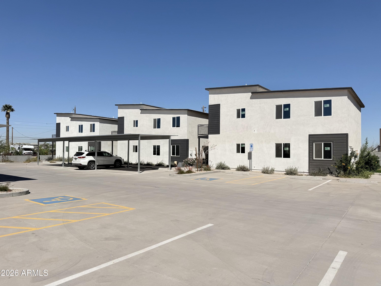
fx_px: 264
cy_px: 143
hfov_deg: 71.6
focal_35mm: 24
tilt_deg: +1.0
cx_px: 190
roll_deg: -0.1
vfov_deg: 56.8
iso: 80
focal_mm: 6.76
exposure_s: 1/14286
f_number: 1.78
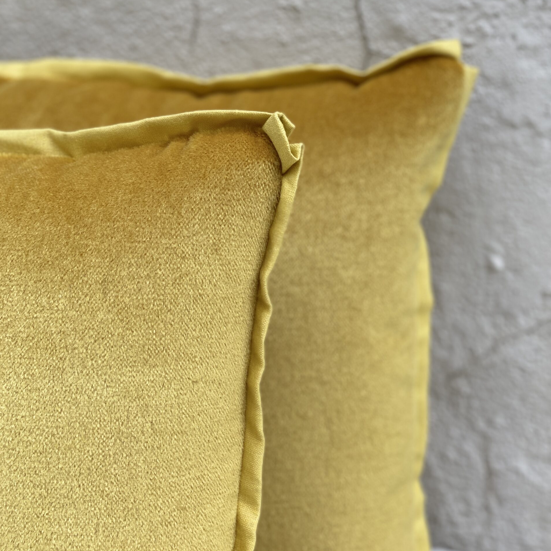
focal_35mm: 62
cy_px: 206
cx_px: 273
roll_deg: +2.9
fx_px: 1117
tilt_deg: -19.7
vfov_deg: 27.6
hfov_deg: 27.7
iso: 40
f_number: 2
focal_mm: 6
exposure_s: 1/122
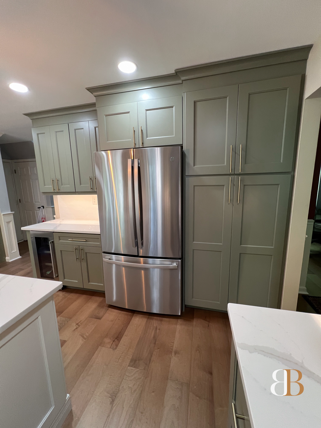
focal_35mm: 13
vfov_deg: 106.2
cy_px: 214
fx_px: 161
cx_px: 160
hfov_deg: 89.9
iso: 160
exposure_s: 1/61
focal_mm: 1.57
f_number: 1.8
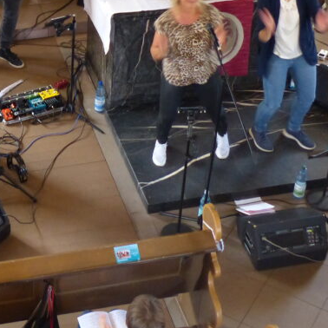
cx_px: 23
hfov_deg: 18.7
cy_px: 44
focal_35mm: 91
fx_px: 976
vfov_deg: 18.8
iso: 400
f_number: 2.8
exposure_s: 1/15
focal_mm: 6.8
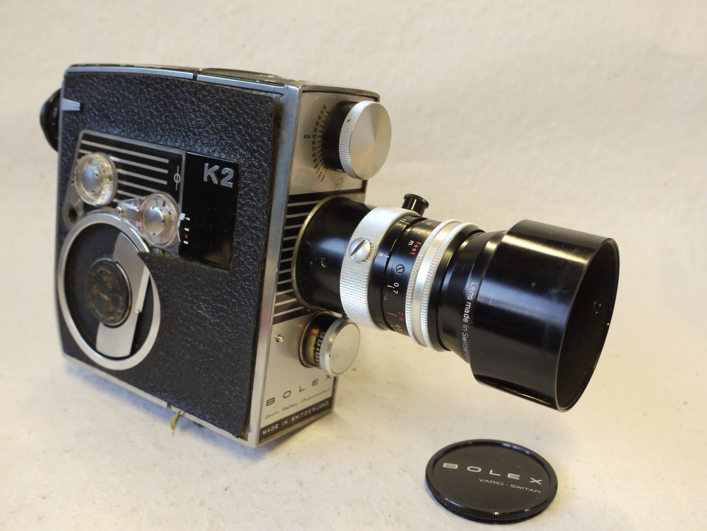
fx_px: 776
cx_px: 354
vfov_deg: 37.7
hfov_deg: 49.0
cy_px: 266
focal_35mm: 38
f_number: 5
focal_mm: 19
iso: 800
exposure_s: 1/80
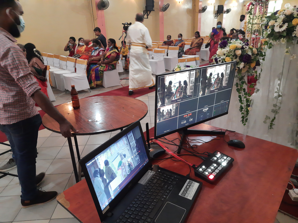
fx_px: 215
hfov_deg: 69.4
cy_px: 112
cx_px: 149
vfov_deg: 54.9
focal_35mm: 25
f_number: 2
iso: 320
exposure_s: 1/25
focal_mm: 4.6
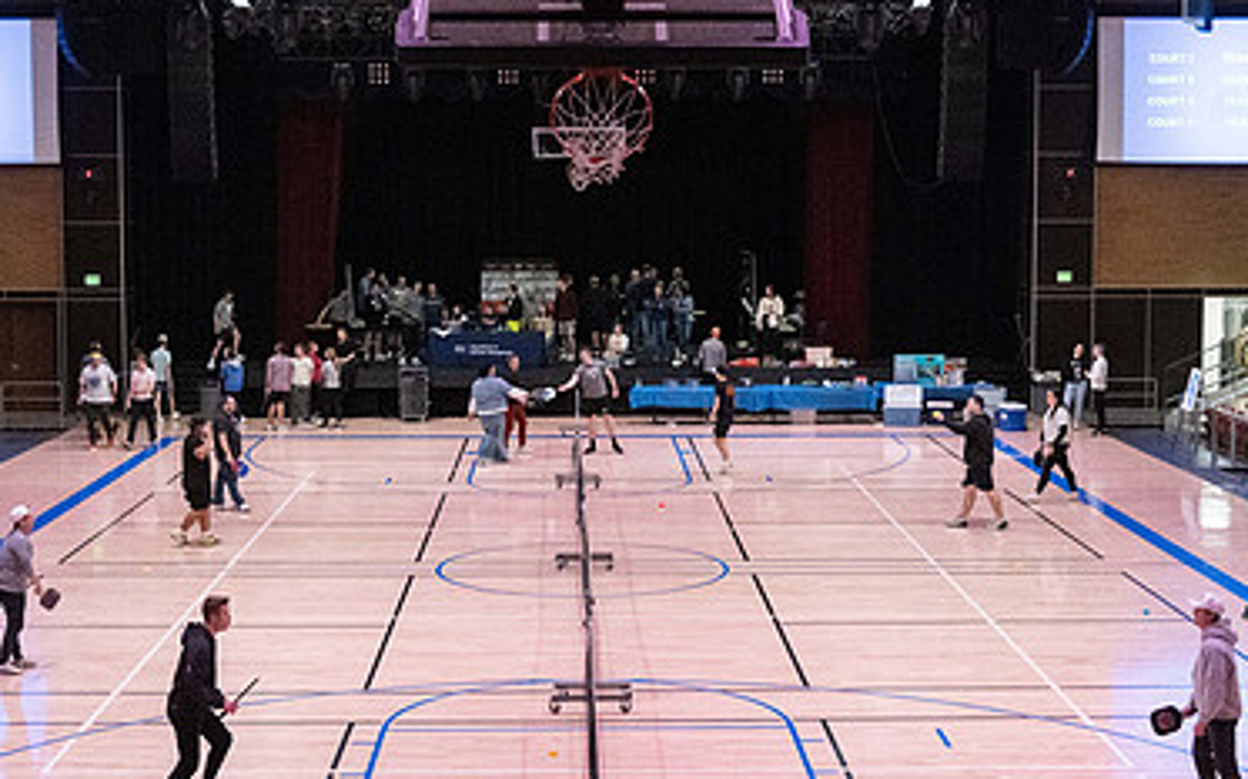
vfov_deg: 22.7
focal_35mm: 57
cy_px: 352
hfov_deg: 35.7
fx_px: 1938
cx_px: 600
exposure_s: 1/500
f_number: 4
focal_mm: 35
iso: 5000
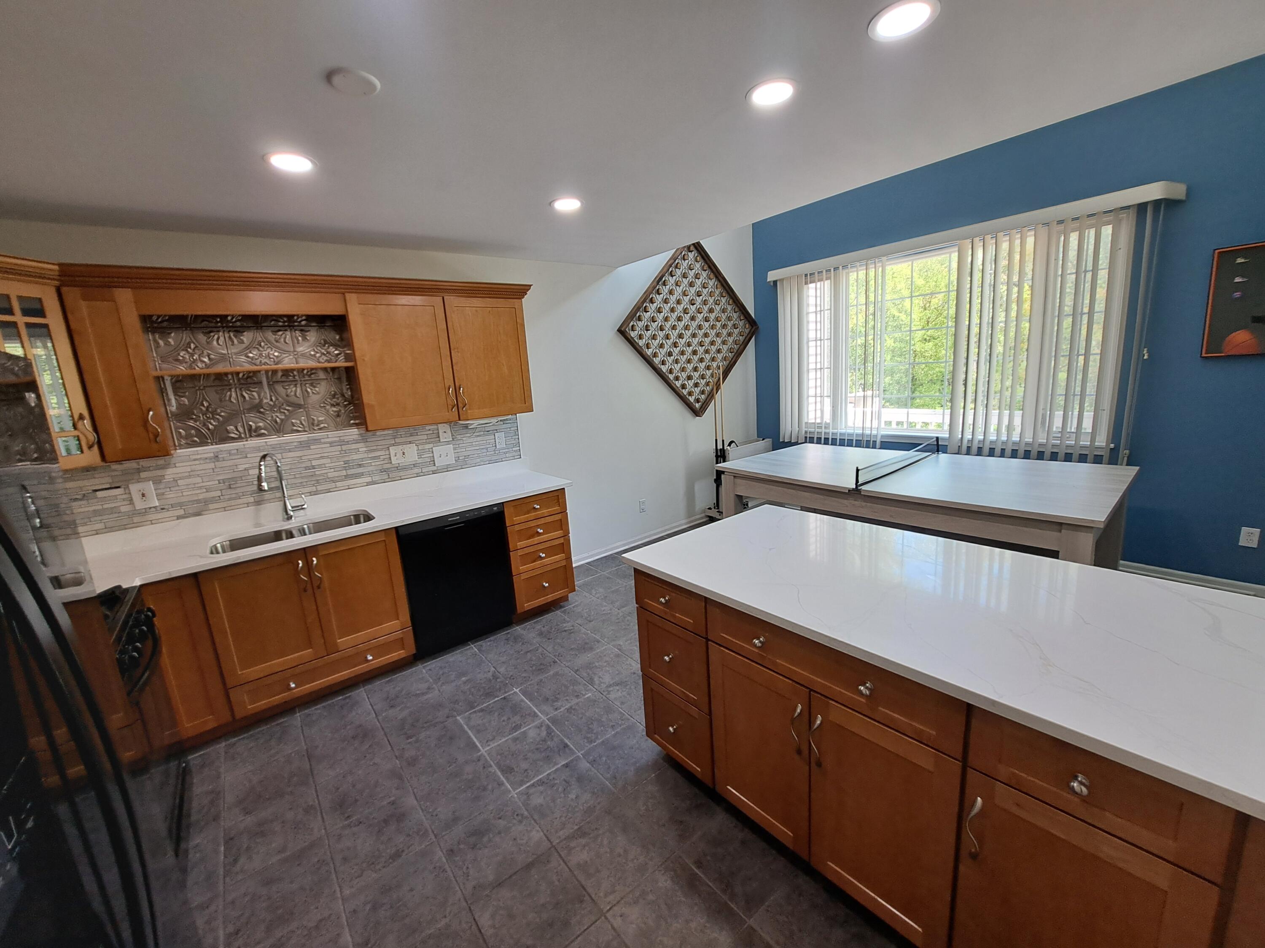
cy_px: 474
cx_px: 632
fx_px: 475
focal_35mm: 13
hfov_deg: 106.2
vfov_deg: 89.9
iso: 50
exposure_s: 1/40
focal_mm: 1.74
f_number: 2.2
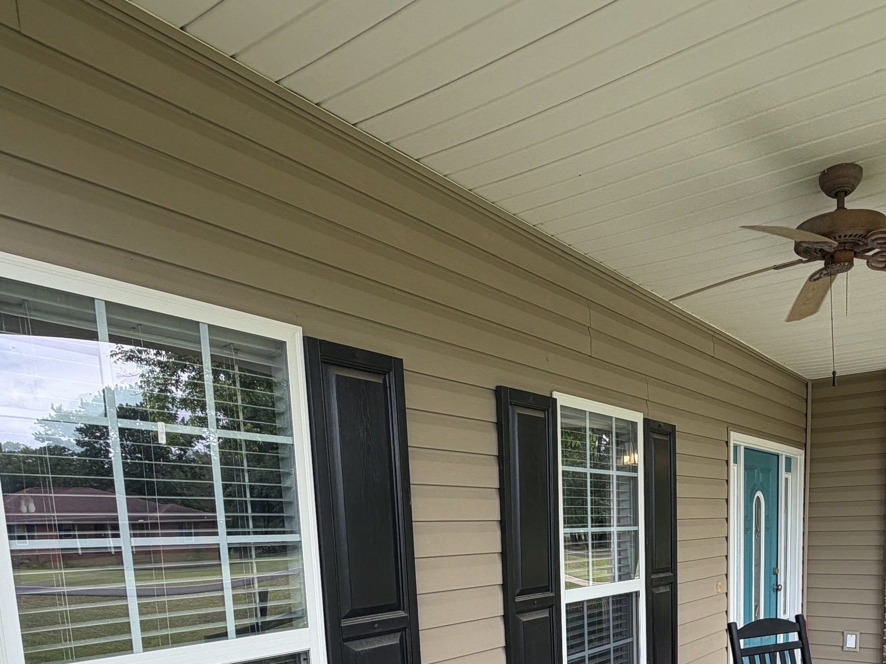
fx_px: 717
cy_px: 624
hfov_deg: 61.7
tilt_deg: -8.0
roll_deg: +1.9
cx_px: 598
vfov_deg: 44.3
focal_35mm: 28
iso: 40
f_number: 2.2
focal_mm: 2.22
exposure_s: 1/198
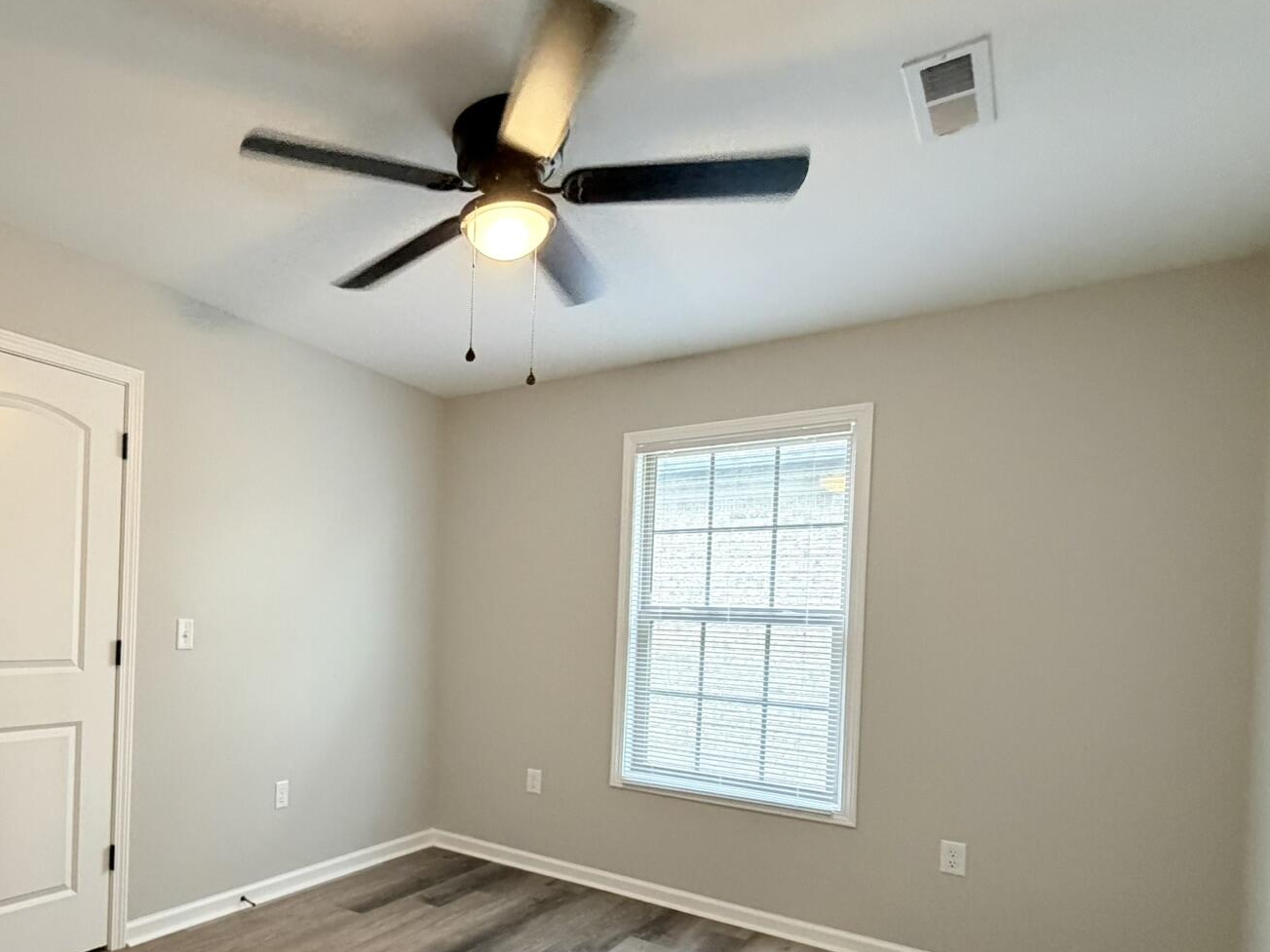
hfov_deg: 72.4
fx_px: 807
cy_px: 628
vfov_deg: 59.8
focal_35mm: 22
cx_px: 358
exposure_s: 1/60
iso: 500
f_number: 2.2
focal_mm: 2.22
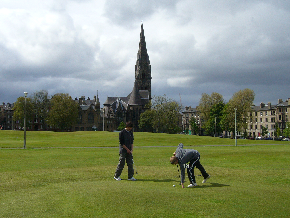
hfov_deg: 46.8
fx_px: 335
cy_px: 109
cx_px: 145
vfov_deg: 36.0
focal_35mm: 40
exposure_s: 1/640
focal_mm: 5.8
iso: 100
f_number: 5.6
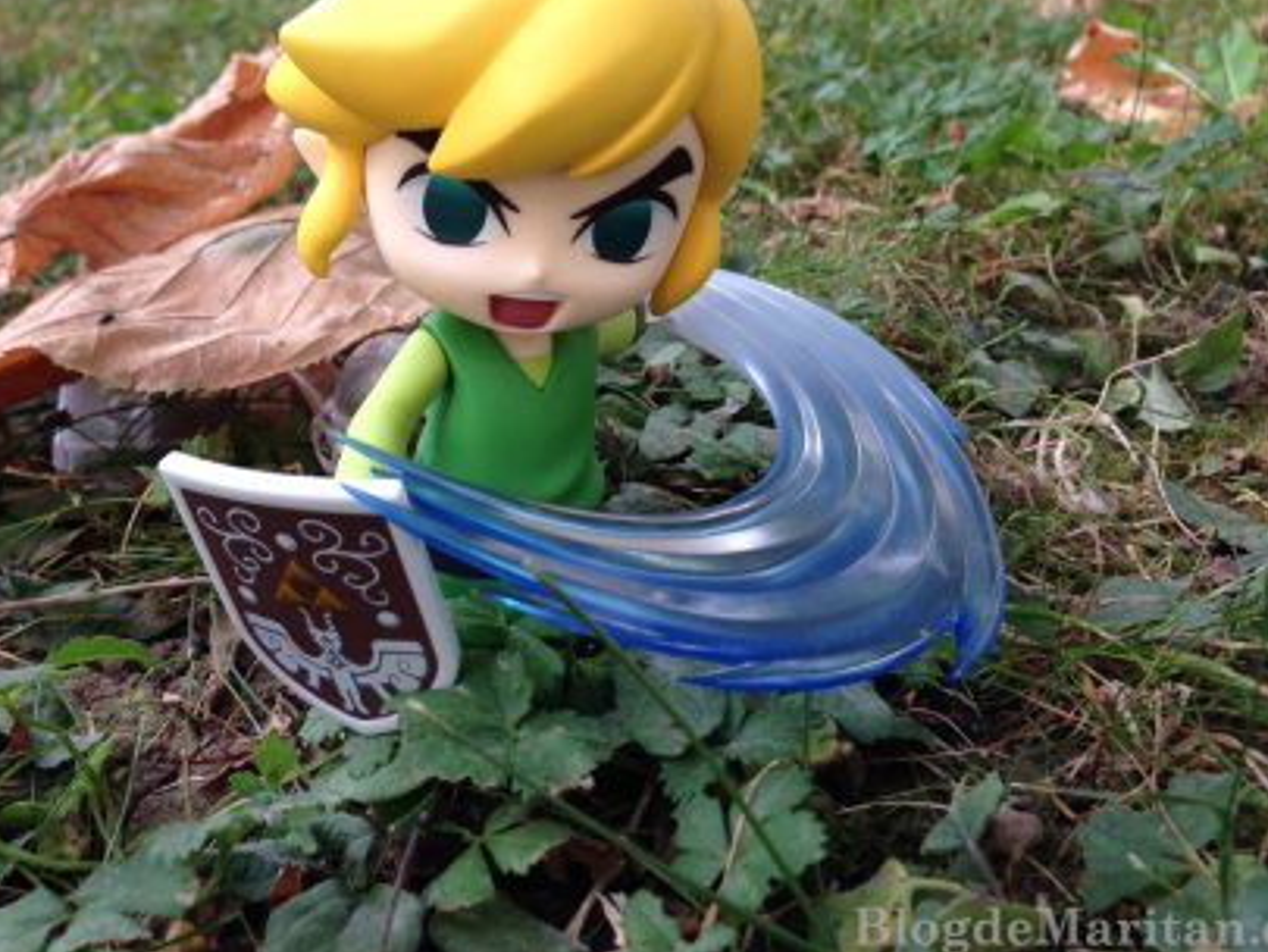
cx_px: 564
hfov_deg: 42.9
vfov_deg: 32.7
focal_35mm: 44
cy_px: 346
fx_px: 1612
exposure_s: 1/120
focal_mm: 4.12
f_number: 2.4
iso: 80
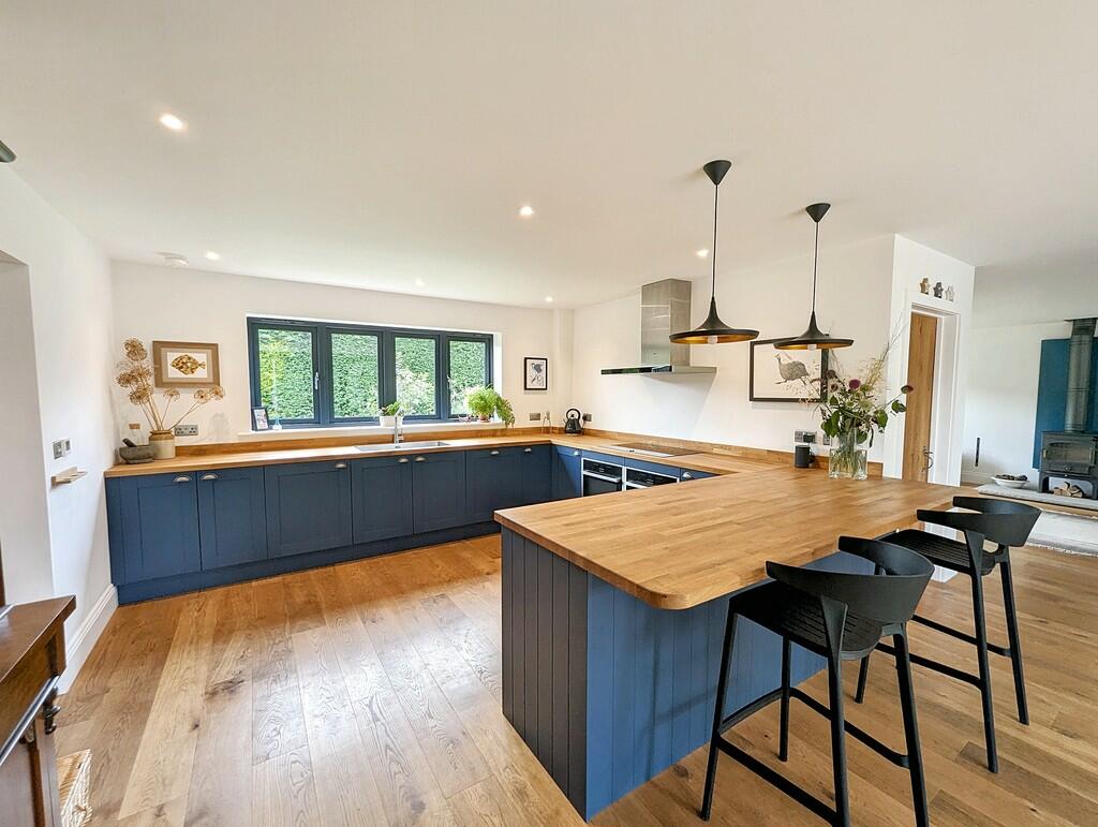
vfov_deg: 90.1
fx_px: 413
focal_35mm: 13
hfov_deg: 106.1
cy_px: 414
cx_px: 549
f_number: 2.2
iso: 46
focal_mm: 1.9
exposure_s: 1/33
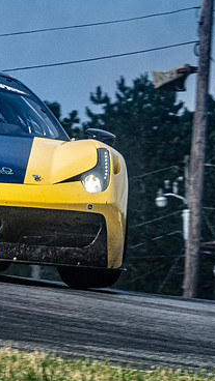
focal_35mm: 929
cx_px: -138
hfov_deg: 1.3
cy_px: 160
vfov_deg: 2.3
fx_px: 9415
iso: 400
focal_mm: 210
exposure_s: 1/320
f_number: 14
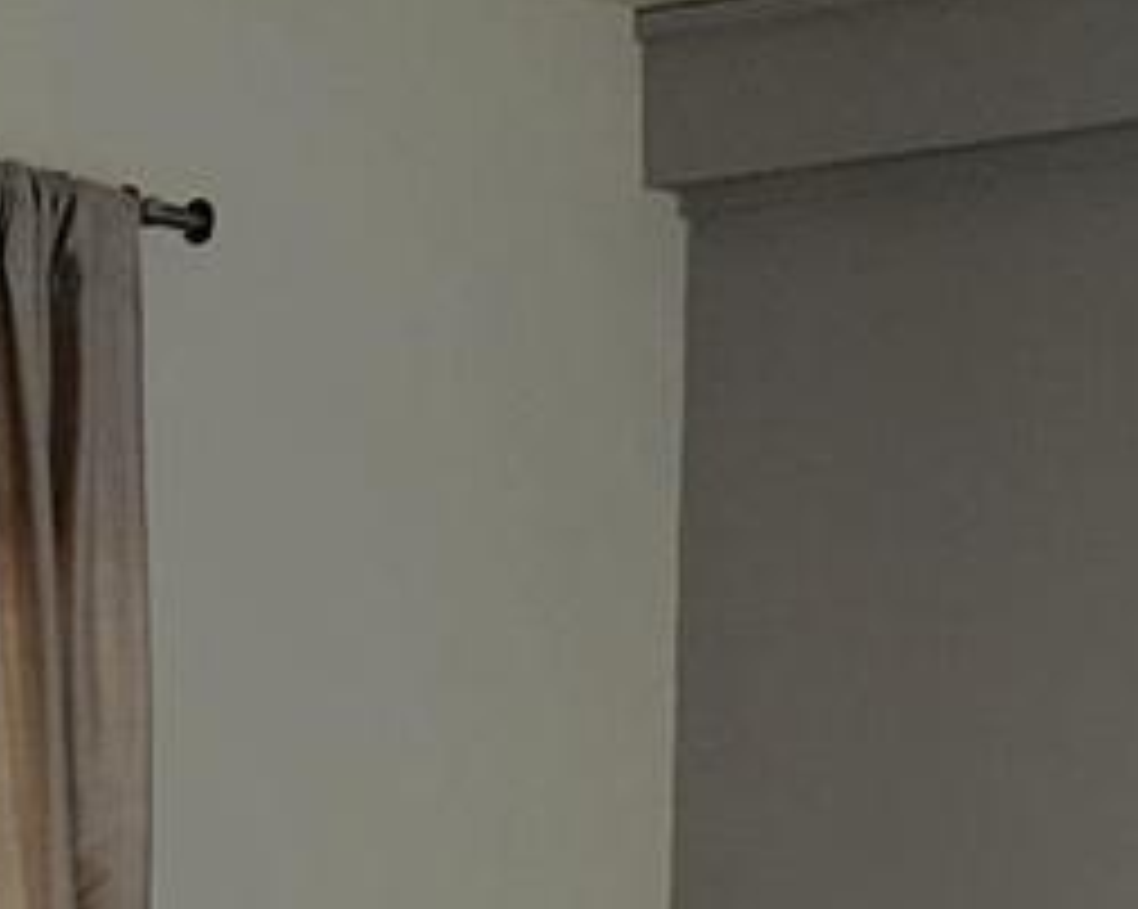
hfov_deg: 12.5
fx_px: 5183
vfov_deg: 8.1
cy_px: 3010
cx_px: 220
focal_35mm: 154
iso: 250
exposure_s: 1/119
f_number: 1.8
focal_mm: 5.4
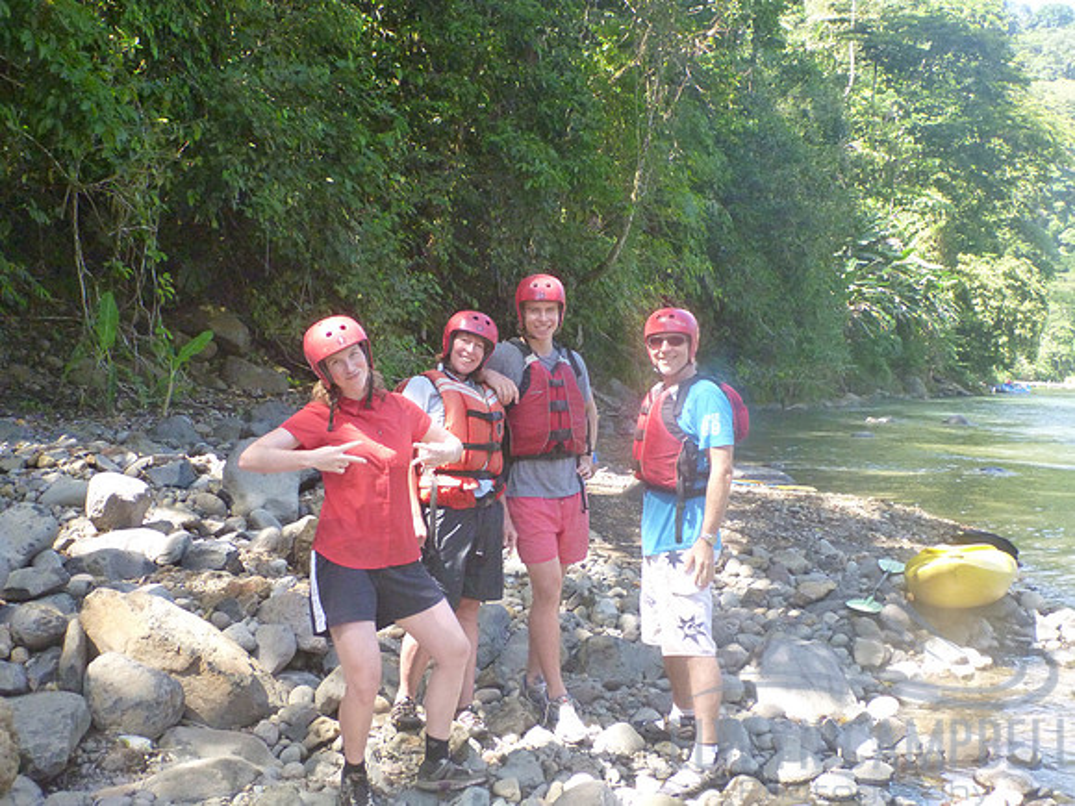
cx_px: 538
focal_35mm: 38
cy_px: 403
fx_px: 1180
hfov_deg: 49.0
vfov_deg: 37.7
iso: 800
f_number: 4
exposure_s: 1/250
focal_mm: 6.8
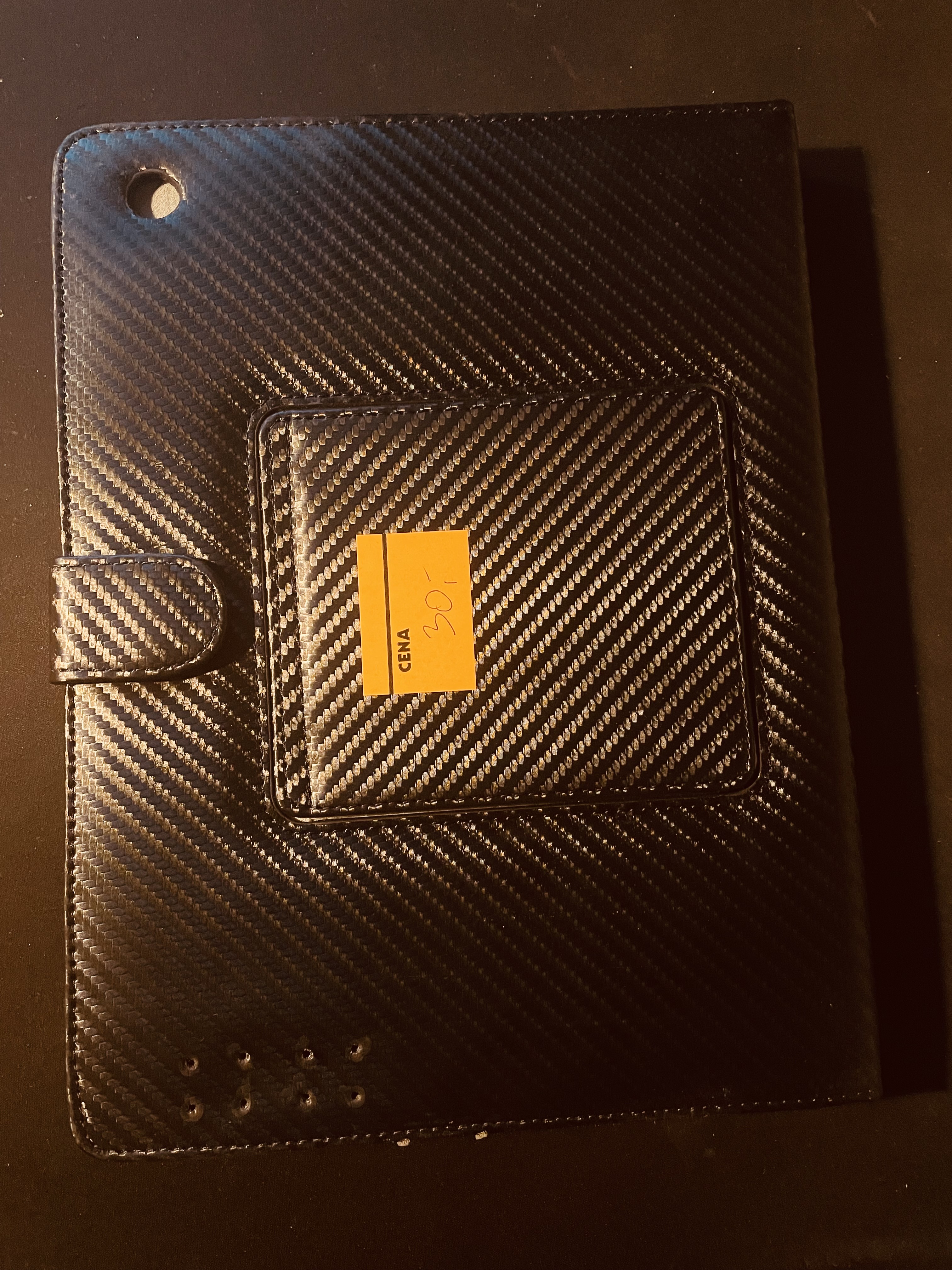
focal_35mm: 26
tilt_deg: -84.1
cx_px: 476
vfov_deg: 67.3
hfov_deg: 53.1
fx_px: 953
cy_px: 635
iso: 500
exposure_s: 1/33
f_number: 1.6
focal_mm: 4.2
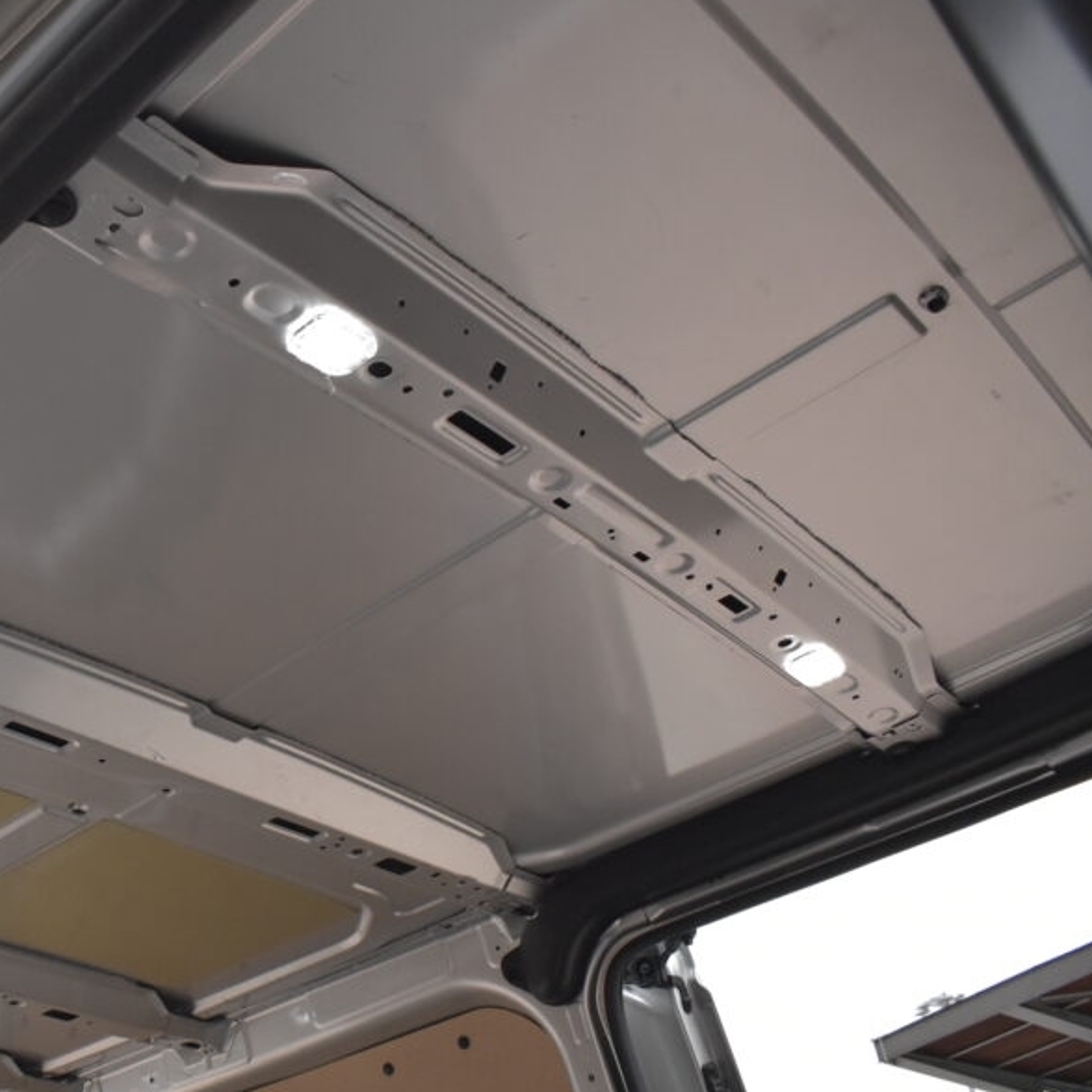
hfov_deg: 39.6
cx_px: 169
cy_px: 585
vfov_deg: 41.8
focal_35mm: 40
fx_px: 1428
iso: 1600
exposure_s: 1/2500
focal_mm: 18
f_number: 3.5
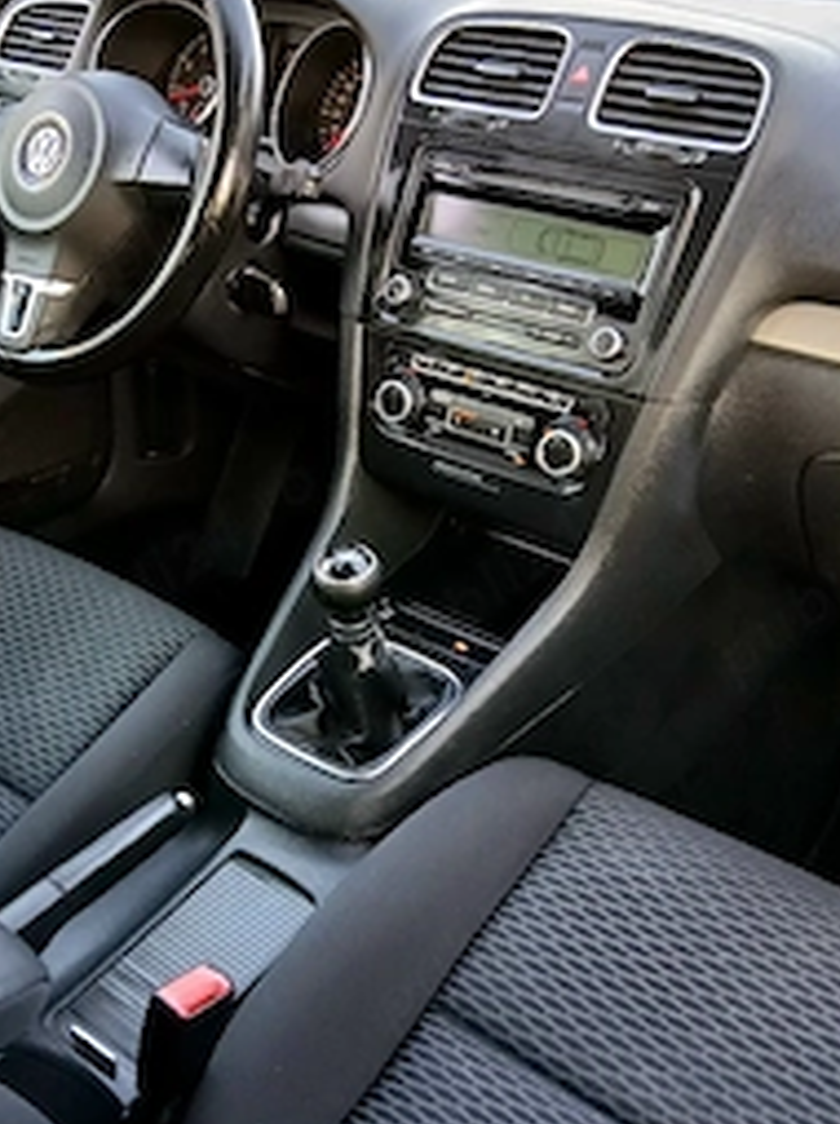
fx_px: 1329
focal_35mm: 41
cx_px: 261
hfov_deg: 34.7
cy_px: 624
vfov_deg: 45.7
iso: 200
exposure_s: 1/33.3
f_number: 1.8
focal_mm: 3.98
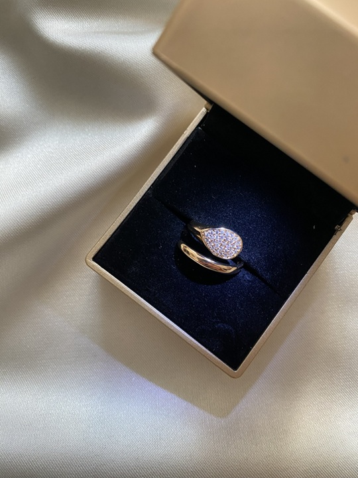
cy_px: 239
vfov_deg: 69.4
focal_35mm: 25
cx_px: 179
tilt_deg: -85.1
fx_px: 345
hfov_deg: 54.8
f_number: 1.8
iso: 125
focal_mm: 4.25
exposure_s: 1/77
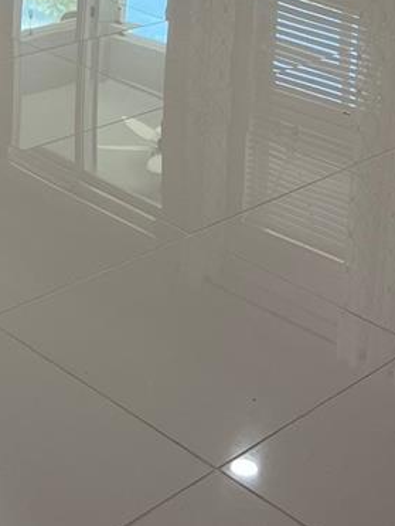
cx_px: 136
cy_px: -170
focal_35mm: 84
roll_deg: -2.2
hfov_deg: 17.6
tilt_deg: -5.9
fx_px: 1276
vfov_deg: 21.0
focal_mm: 5.7
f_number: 1.5
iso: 64
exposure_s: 1/120
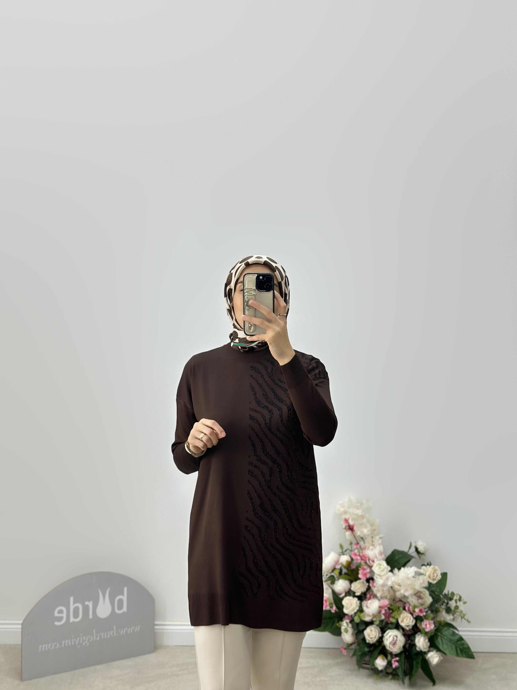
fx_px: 976
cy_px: 348
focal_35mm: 49
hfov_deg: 29.7
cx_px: 257
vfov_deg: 38.9
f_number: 1.78
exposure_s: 1/268
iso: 80
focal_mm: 6.86
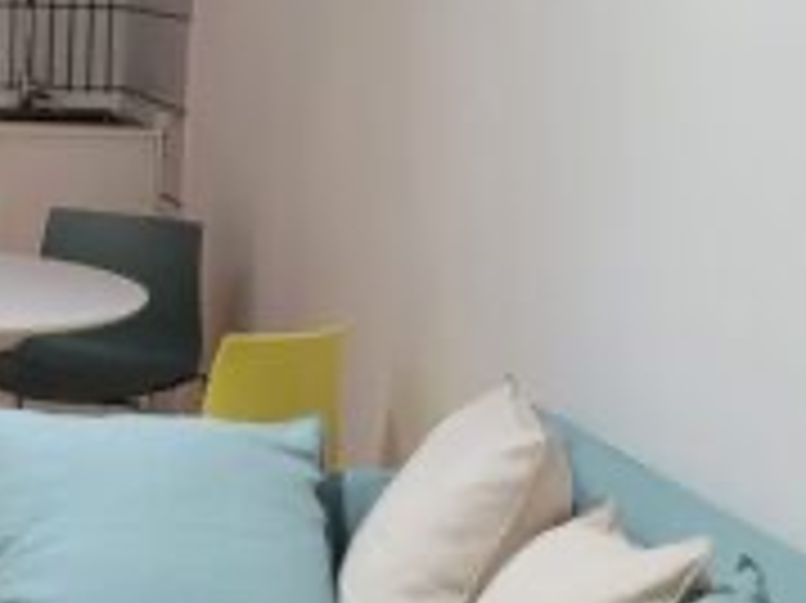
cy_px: 126
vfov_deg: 16.8
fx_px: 2024
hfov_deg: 21.0
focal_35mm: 87
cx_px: -167
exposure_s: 1/50
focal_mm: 5.4
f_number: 1.8
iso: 320
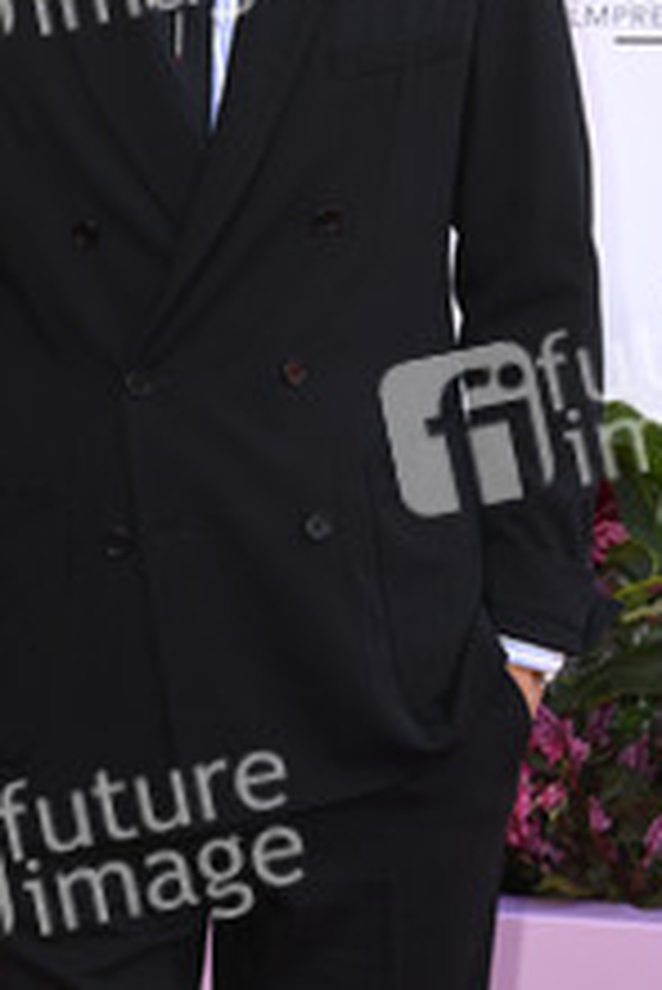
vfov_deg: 12.2
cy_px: 184
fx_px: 4599
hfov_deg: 8.2
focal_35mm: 167
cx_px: 203
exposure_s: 1/250
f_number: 6.3
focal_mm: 92
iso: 500
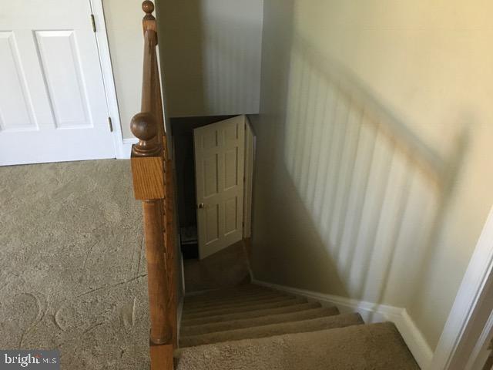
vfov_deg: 48.2
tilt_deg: -31.6
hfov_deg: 61.7
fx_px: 413
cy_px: 185
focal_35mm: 29
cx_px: 246
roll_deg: -2.0
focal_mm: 4.15
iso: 200
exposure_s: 1/15
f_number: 2.2
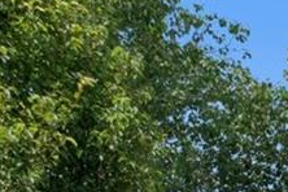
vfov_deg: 11.2
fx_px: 864
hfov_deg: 13.8
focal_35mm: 108
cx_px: 677
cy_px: 407
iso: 400
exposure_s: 1/400
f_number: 8
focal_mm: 10
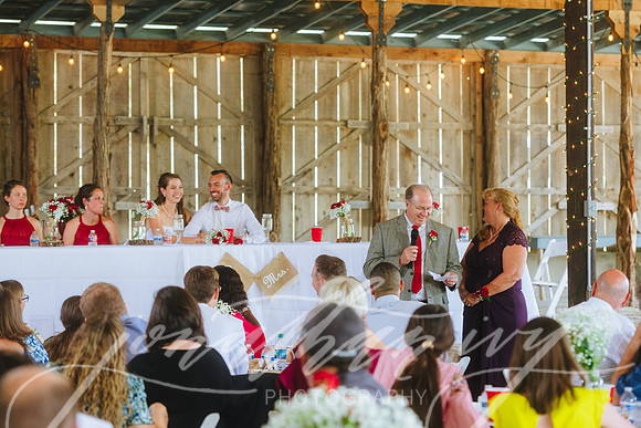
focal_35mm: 110
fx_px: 1959
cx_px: 320
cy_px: 214
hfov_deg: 18.6
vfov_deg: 12.5
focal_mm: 110
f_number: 2.8
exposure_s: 1/60
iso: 500
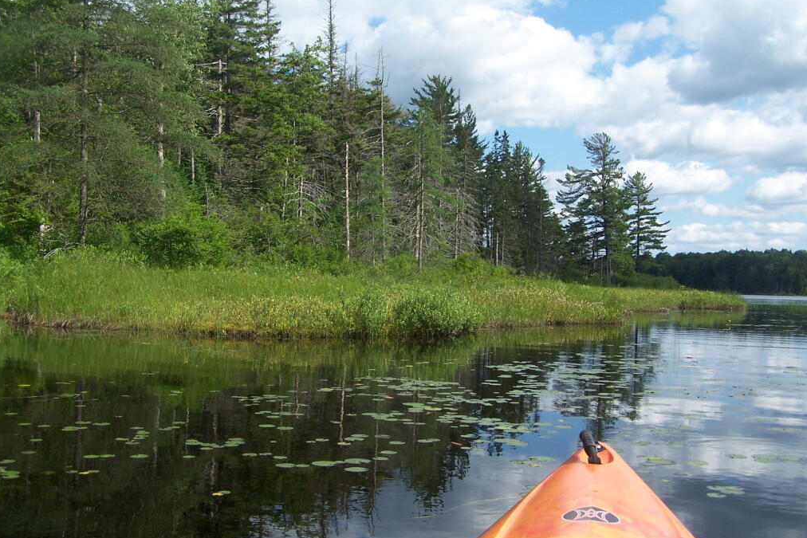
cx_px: 400
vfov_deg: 33.4
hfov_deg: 48.5
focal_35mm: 40
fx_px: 897
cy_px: 263
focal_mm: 6.3
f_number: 4
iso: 80
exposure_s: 1/640
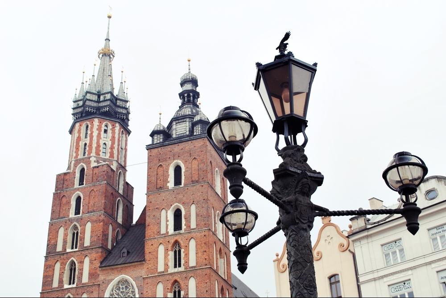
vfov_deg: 28.1
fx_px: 595
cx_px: 223
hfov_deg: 41.1
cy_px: 149
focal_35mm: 48
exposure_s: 1/80
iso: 400
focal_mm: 32
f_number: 7.1
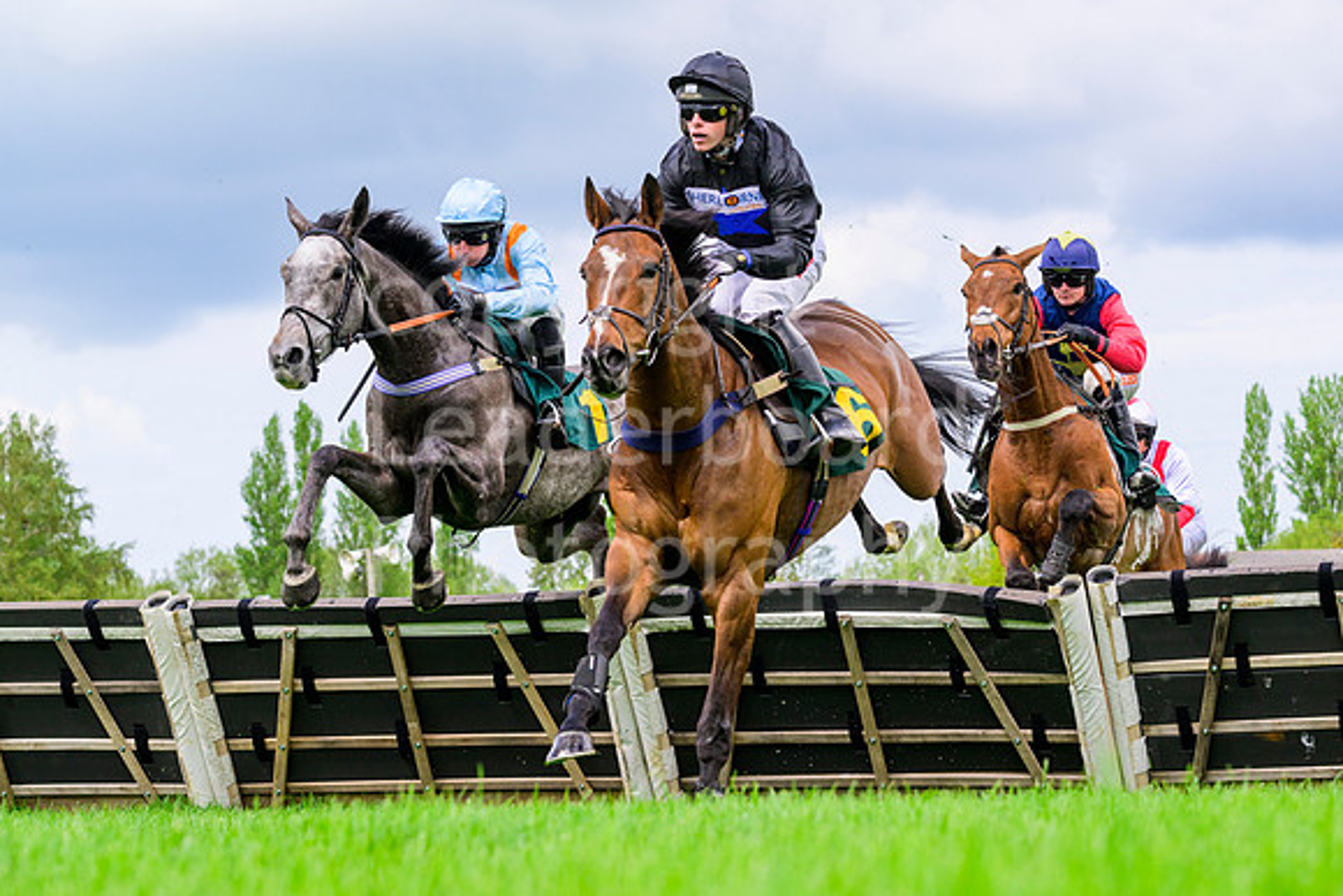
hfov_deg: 17.1
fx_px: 4478
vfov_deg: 11.4
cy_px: 448
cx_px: 672
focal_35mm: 120
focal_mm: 120
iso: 800
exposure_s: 1/1250
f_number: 9
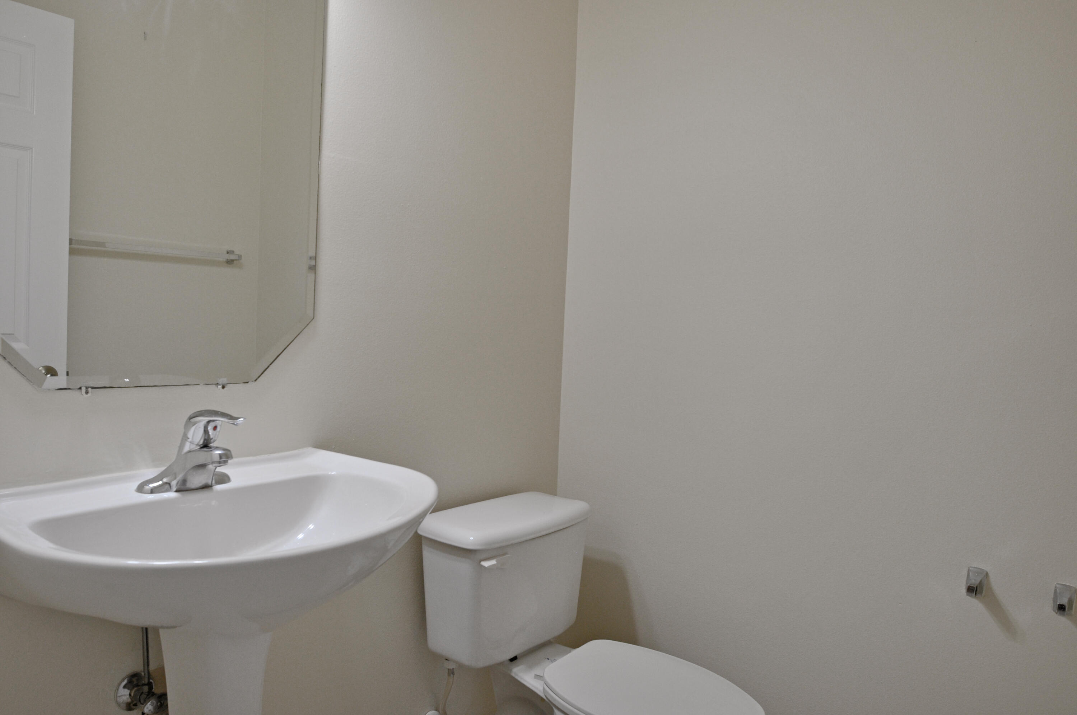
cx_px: 538
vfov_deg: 53.0
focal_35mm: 24
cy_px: 358
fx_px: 717
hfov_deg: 73.8
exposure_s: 1/100
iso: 400
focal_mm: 16
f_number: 5
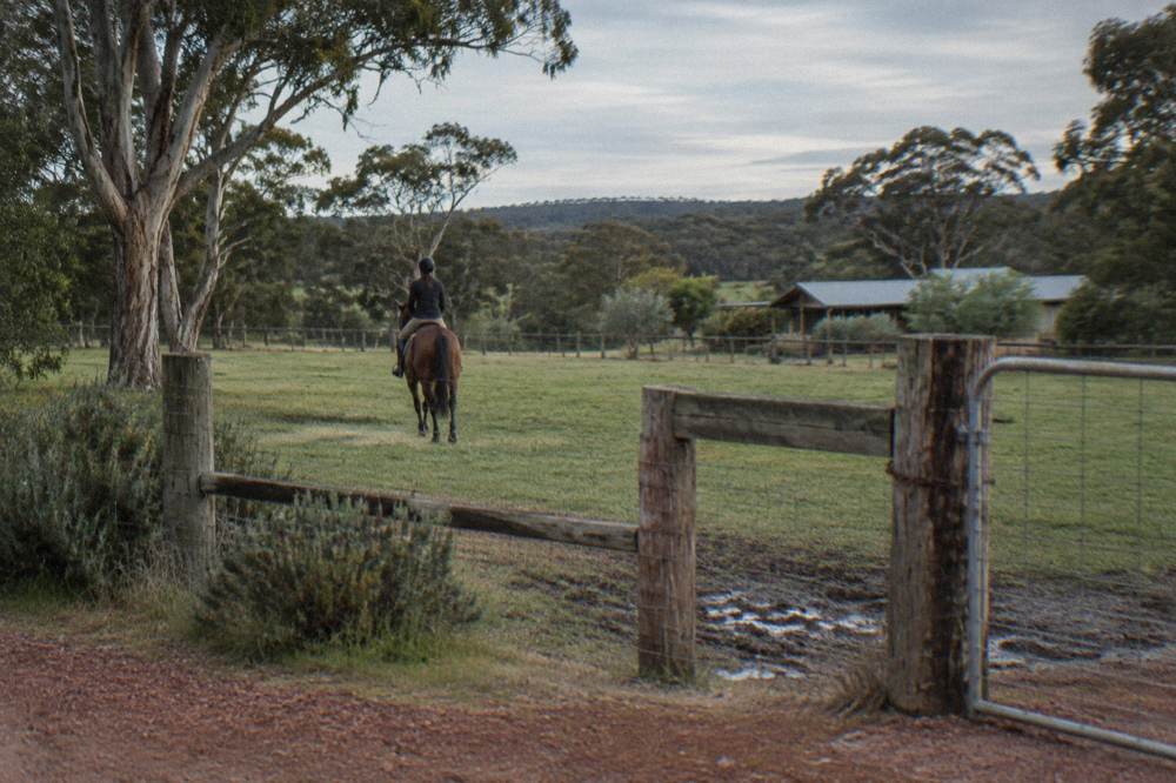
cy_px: 392
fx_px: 1600
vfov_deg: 27.5
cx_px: 588
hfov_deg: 40.4
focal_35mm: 49
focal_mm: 49
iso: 500
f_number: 4
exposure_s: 1/2500
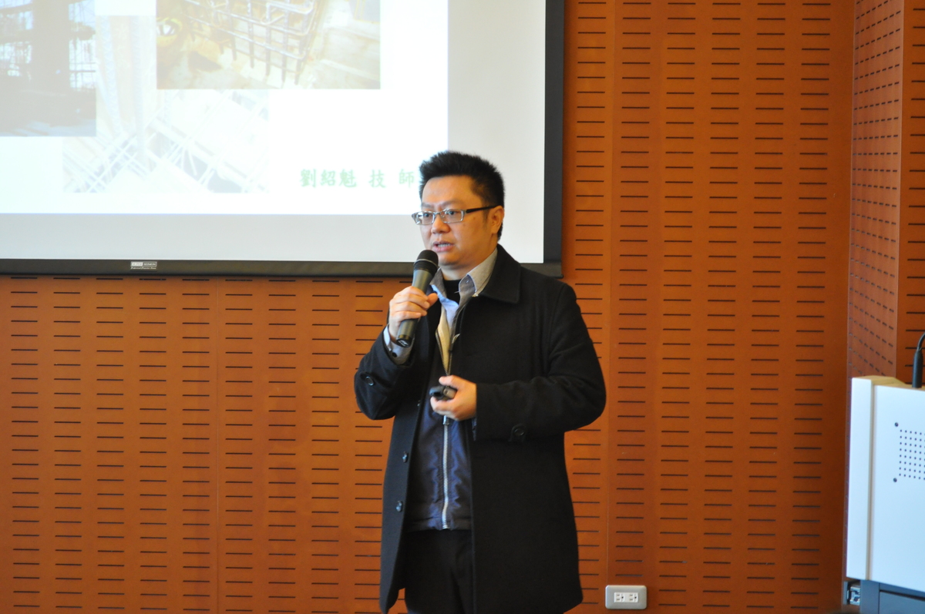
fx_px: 2117
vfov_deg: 16.5
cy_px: 307
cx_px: 462
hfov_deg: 24.6
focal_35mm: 82
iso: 1100
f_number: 5.6
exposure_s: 1/30
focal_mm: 55
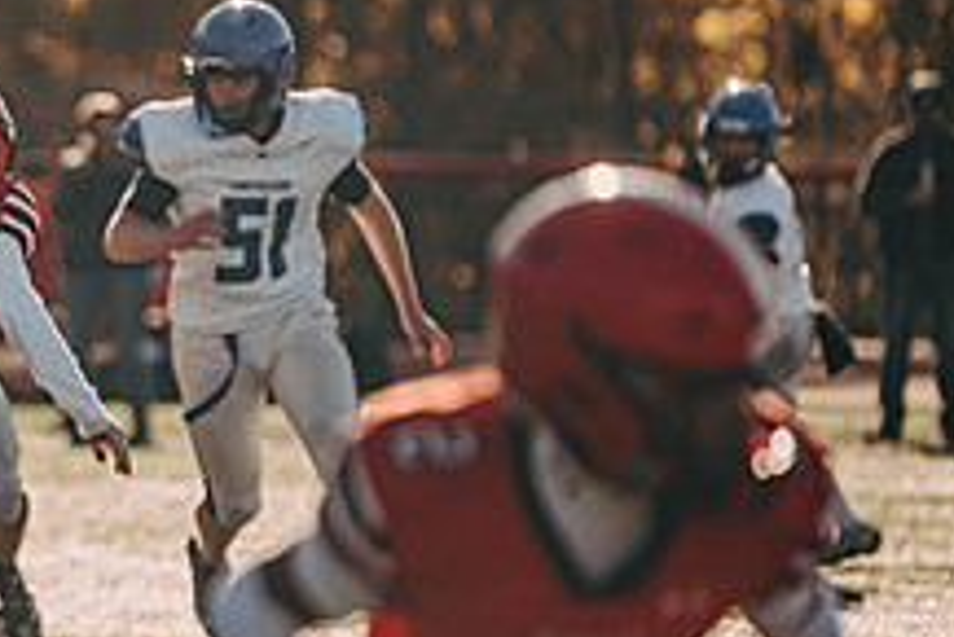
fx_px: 14160
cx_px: -202
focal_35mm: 534
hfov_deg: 3.8
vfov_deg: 2.6
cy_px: 305
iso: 125
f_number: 2.8
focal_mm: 200
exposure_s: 1/3200
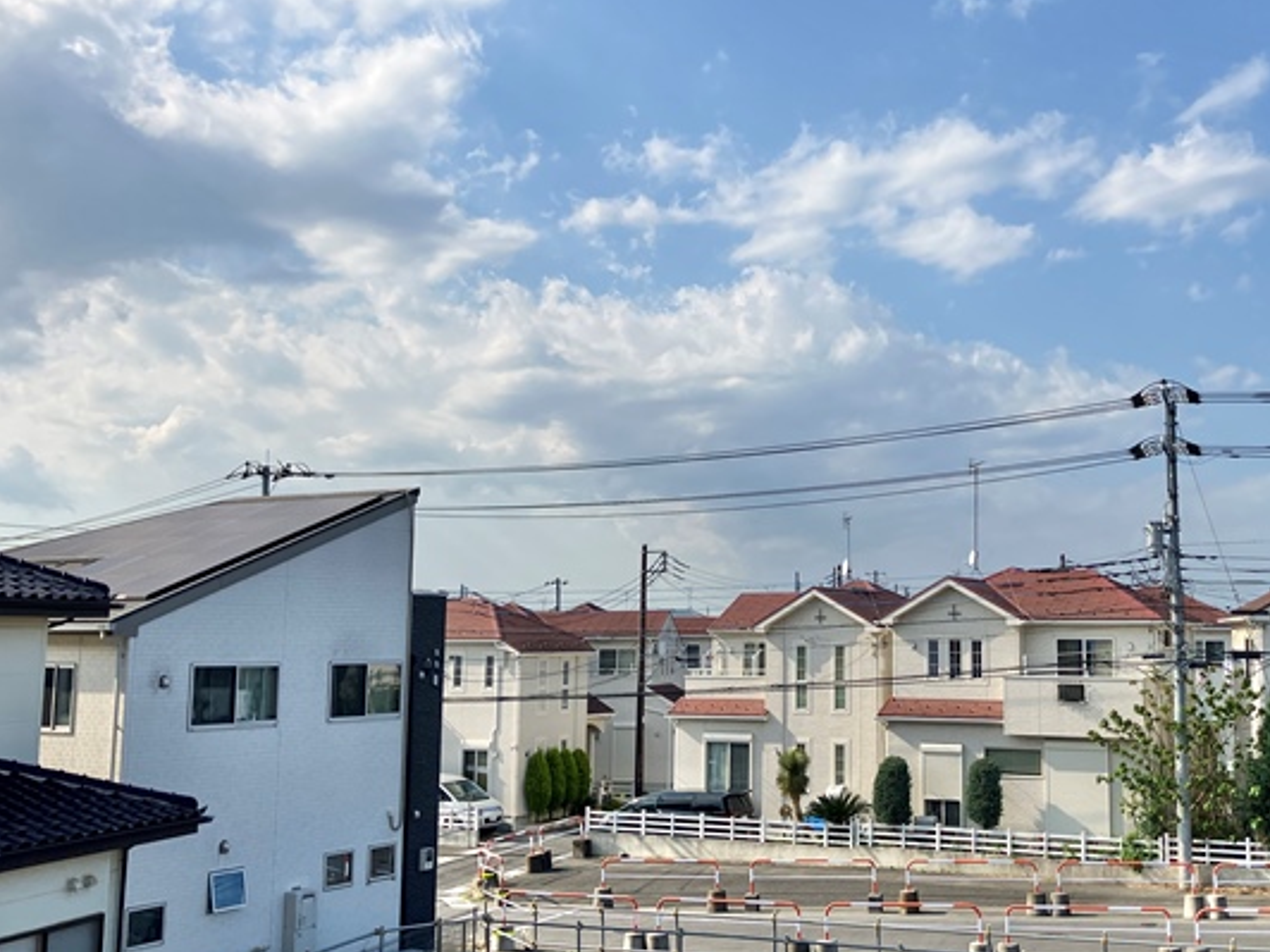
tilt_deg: +6.7
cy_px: 480
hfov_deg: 46.0
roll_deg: +0.8
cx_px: 859
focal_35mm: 40
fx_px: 1468
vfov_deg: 36.0
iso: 32
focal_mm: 3.99
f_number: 1.8
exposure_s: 1/2857
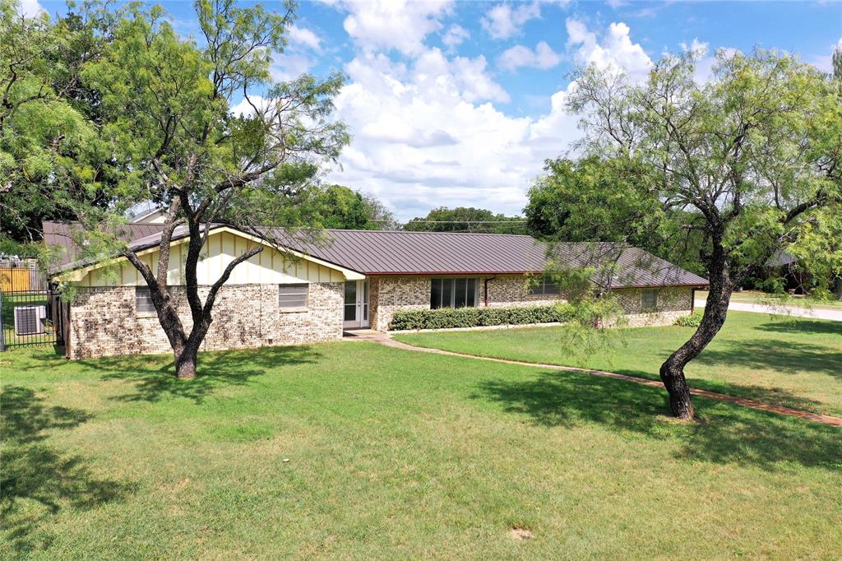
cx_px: 421
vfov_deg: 46.4
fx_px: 655
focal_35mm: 28
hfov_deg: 65.5
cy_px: 280
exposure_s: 1/500
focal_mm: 10.26
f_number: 5.6
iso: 100
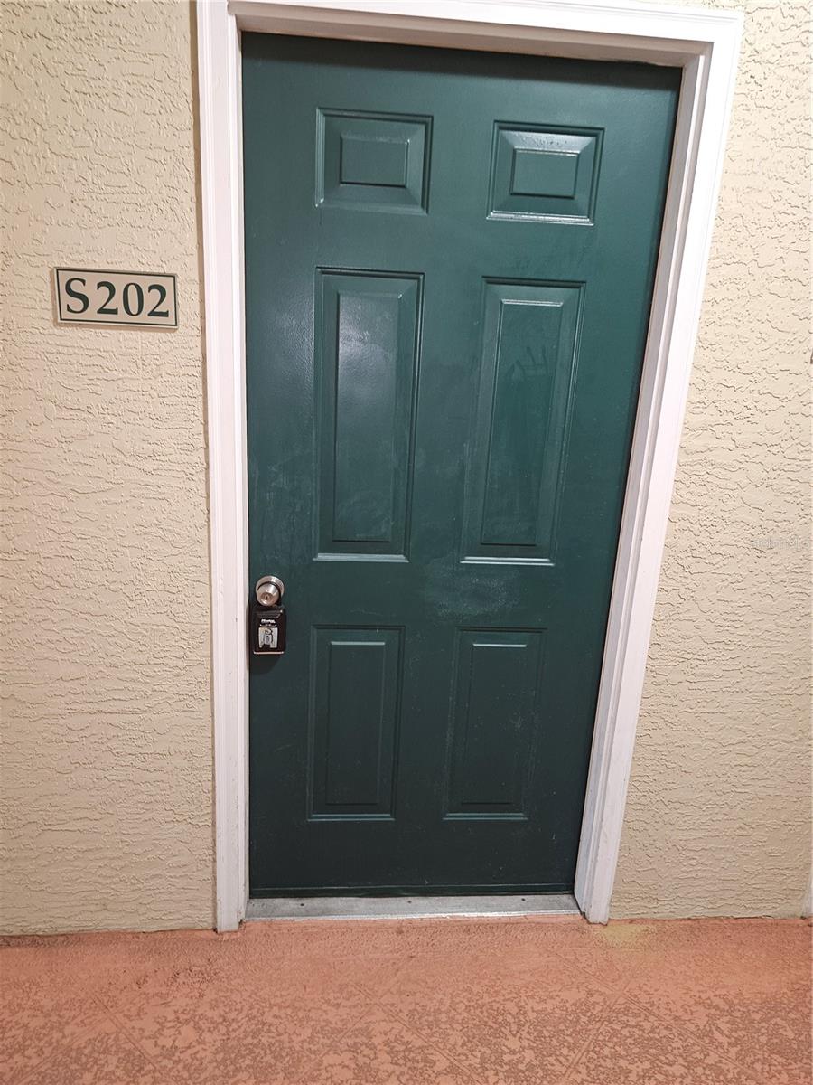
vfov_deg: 73.9
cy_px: 542
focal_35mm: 23
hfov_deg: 58.9
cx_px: 406
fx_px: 720
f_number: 1.7
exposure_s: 1/9.99
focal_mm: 6.3
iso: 250
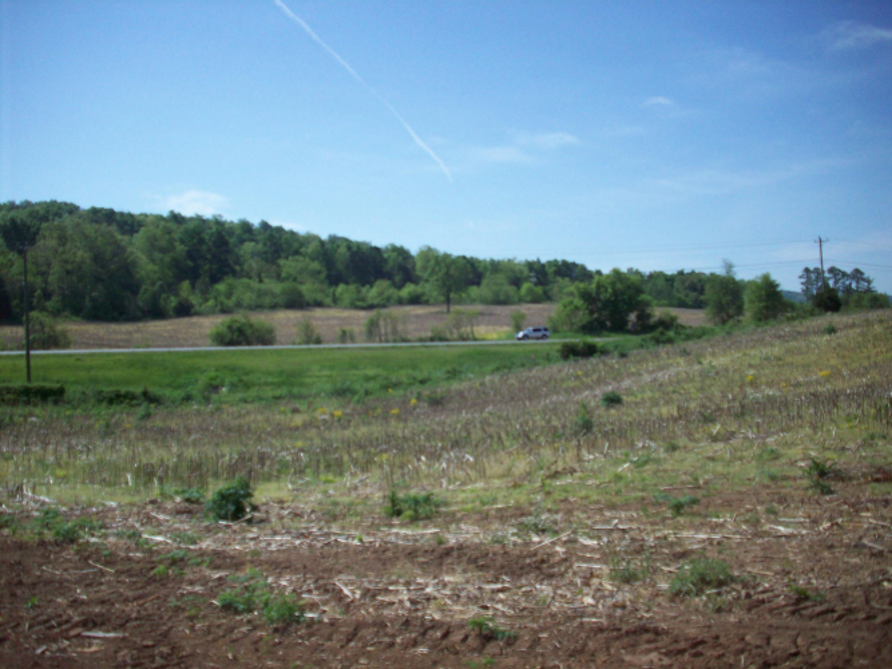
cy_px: 334
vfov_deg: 38.7
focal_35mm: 37
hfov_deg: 50.1
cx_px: 446
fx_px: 953
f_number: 5.6
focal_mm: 6.2
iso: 80
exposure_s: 1/580
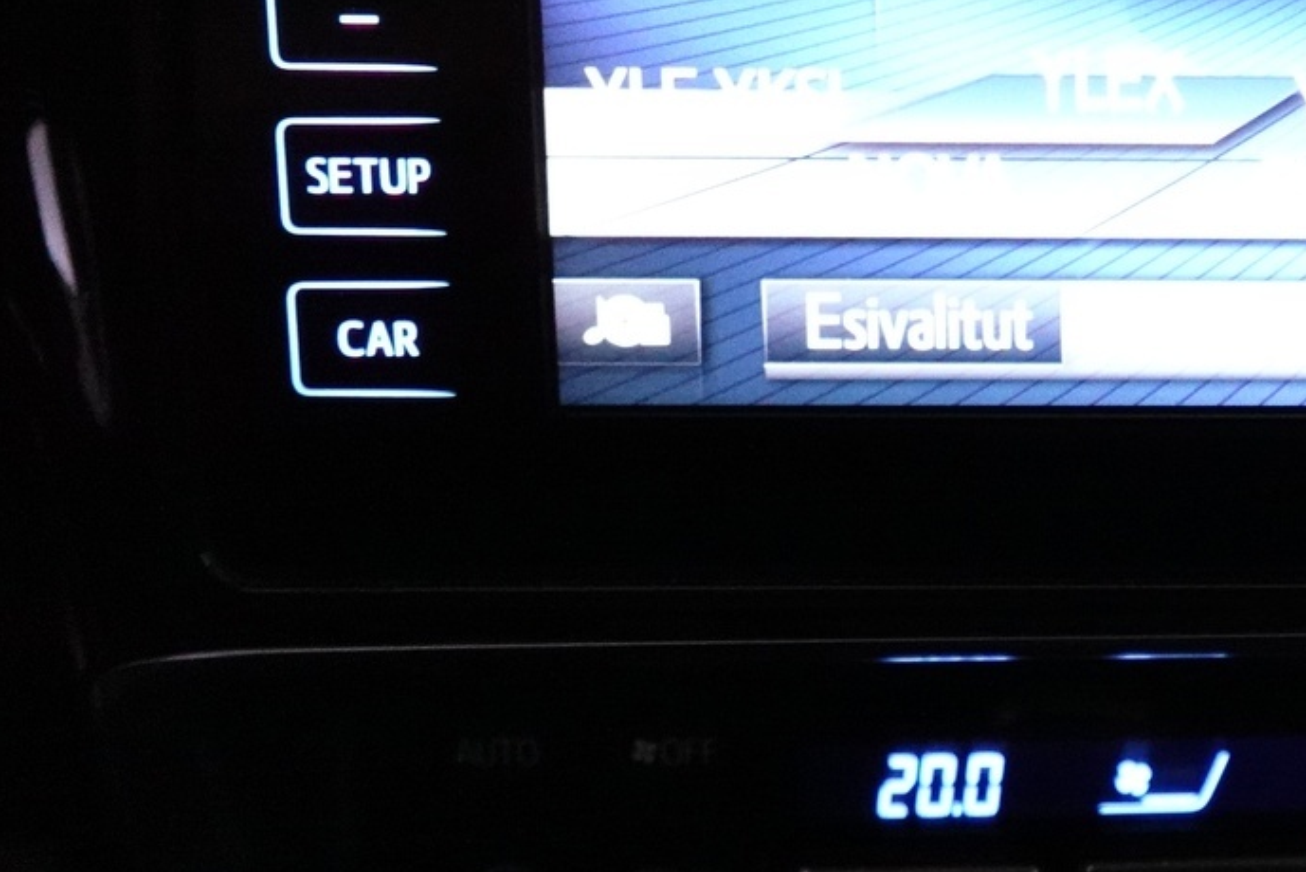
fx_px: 1706
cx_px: 1283
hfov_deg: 37.7
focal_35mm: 47
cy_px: 188
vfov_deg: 28.1
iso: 3200
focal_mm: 7.6
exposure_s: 1/250
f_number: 2
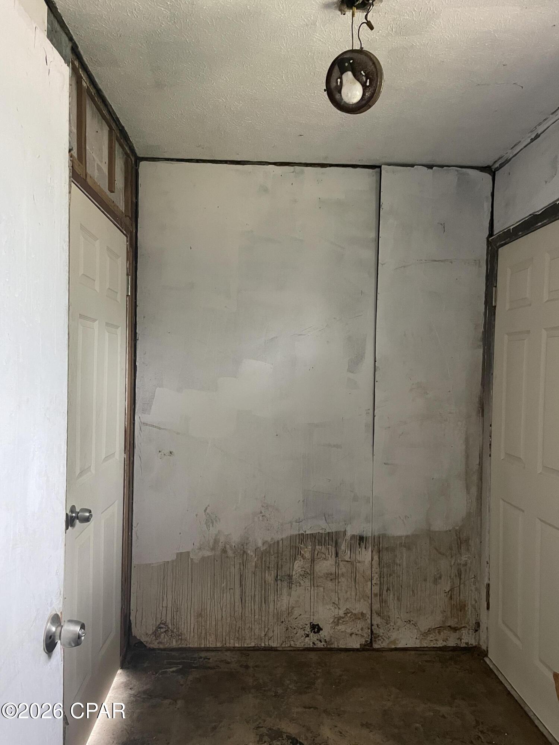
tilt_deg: -0.7
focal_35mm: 26
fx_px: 560
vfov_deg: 67.3
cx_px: 280
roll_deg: +0.7
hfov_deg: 53.1
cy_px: 372
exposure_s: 1/56
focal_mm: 4.2
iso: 500
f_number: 1.6
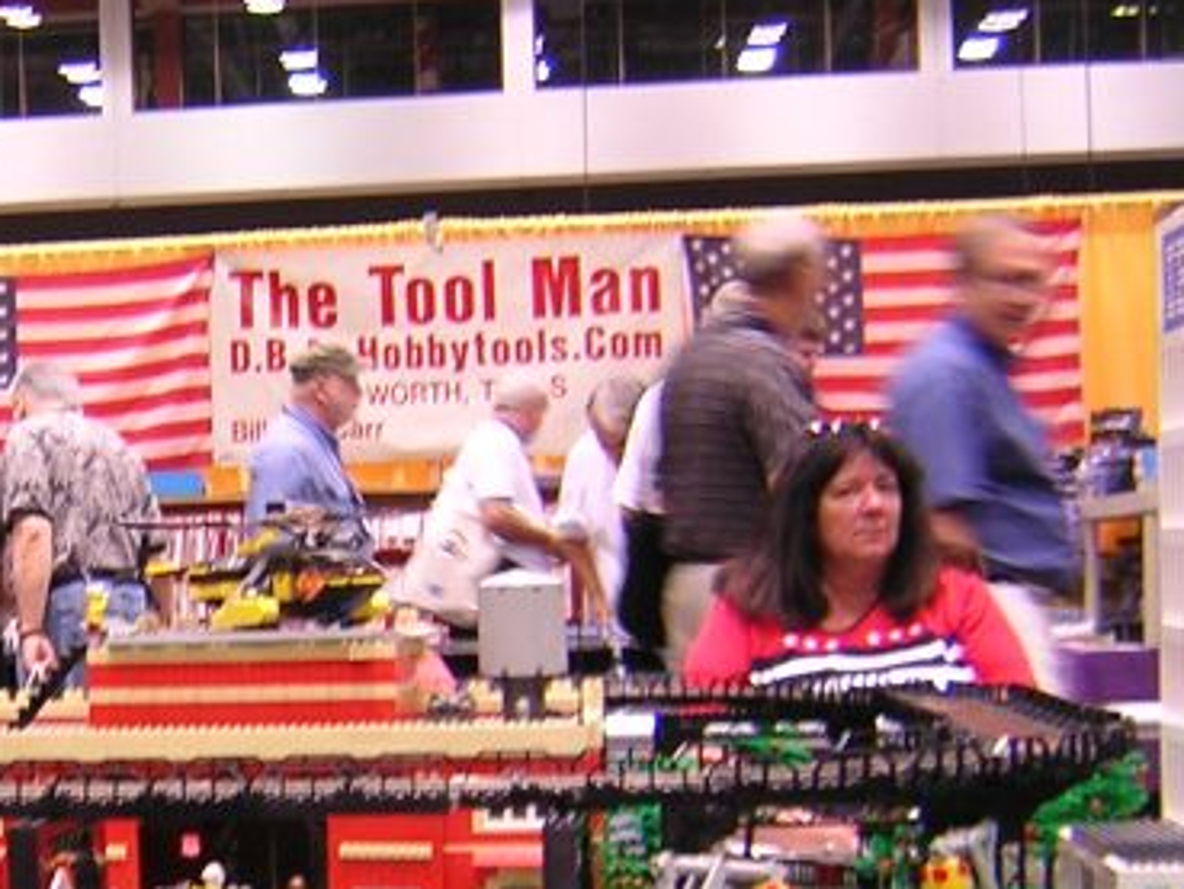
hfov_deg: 24.0
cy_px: 597
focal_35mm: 78
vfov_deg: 18.8
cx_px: 32
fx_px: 2669
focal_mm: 4.7
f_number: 2.6
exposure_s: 1/7.9
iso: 100
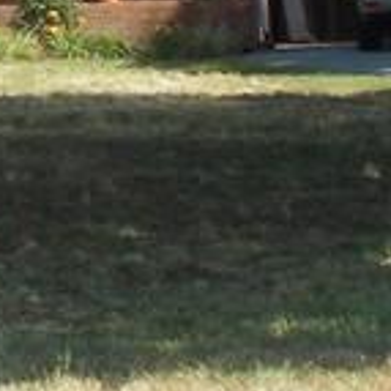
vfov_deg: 4.7
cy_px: -60
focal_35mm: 368
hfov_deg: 4.7
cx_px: -216
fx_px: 4703
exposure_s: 1/200
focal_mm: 10.3
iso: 80
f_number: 4.9
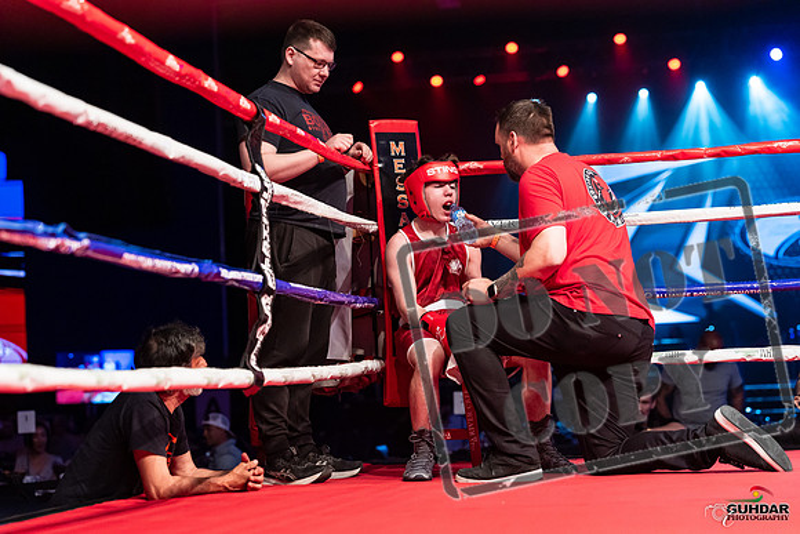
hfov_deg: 30.1
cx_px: 400
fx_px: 1489
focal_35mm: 67
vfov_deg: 20.3
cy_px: 267
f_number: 2.5
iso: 3200
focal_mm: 67
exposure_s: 1/1000
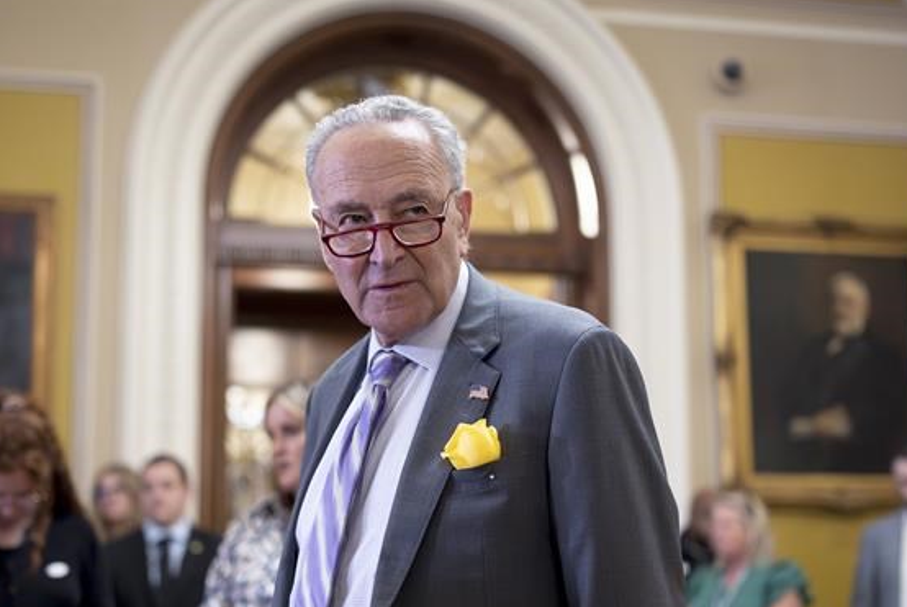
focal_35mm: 61
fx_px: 1539
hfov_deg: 32.8
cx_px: 413
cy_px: 348
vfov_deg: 22.3
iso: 3200
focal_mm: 35
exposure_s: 1/320
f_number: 1.4
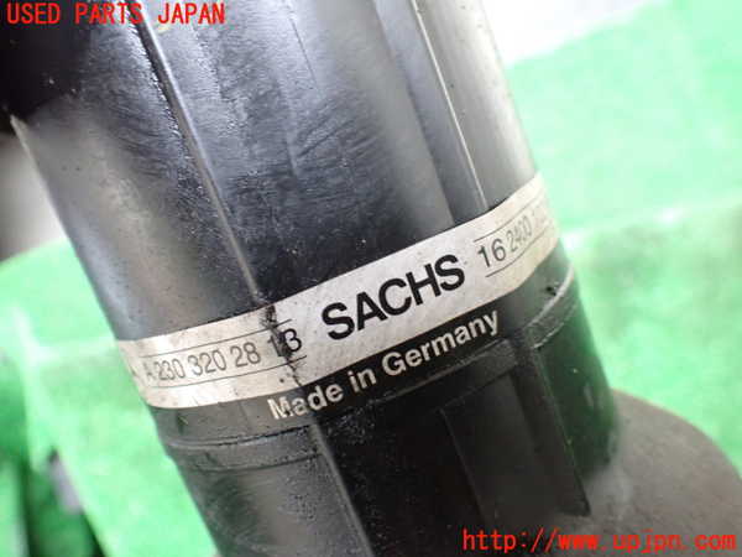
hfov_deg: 60.0
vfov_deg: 46.8
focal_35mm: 30
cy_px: 278
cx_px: 371
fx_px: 643
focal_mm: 5.4
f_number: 2.3
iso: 1000
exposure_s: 1/30
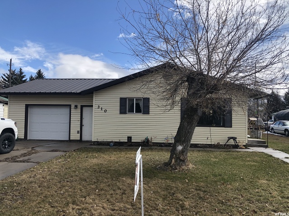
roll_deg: -1.1
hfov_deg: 63.4
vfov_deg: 49.7
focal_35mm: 28
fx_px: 234
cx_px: 144
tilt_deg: +2.8
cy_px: 108
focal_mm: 4
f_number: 1.8
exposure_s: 1/2000
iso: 20
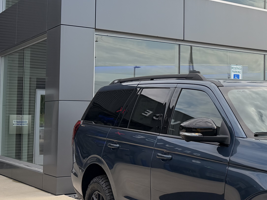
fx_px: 486
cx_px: 292
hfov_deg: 28.1
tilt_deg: +2.9
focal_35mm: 63
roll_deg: -0.5
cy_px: 92
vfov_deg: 23.3
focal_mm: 6.76
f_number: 1.78
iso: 80
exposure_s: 1/2907
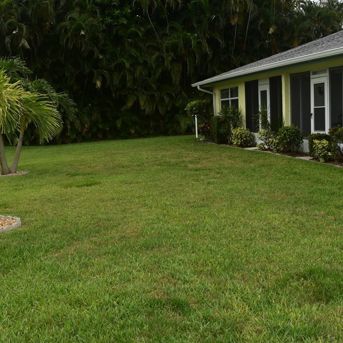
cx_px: 119
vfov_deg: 34.0
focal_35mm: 50
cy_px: 172
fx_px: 561
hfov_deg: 33.8
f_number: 10
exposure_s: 1/200
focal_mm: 26
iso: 125
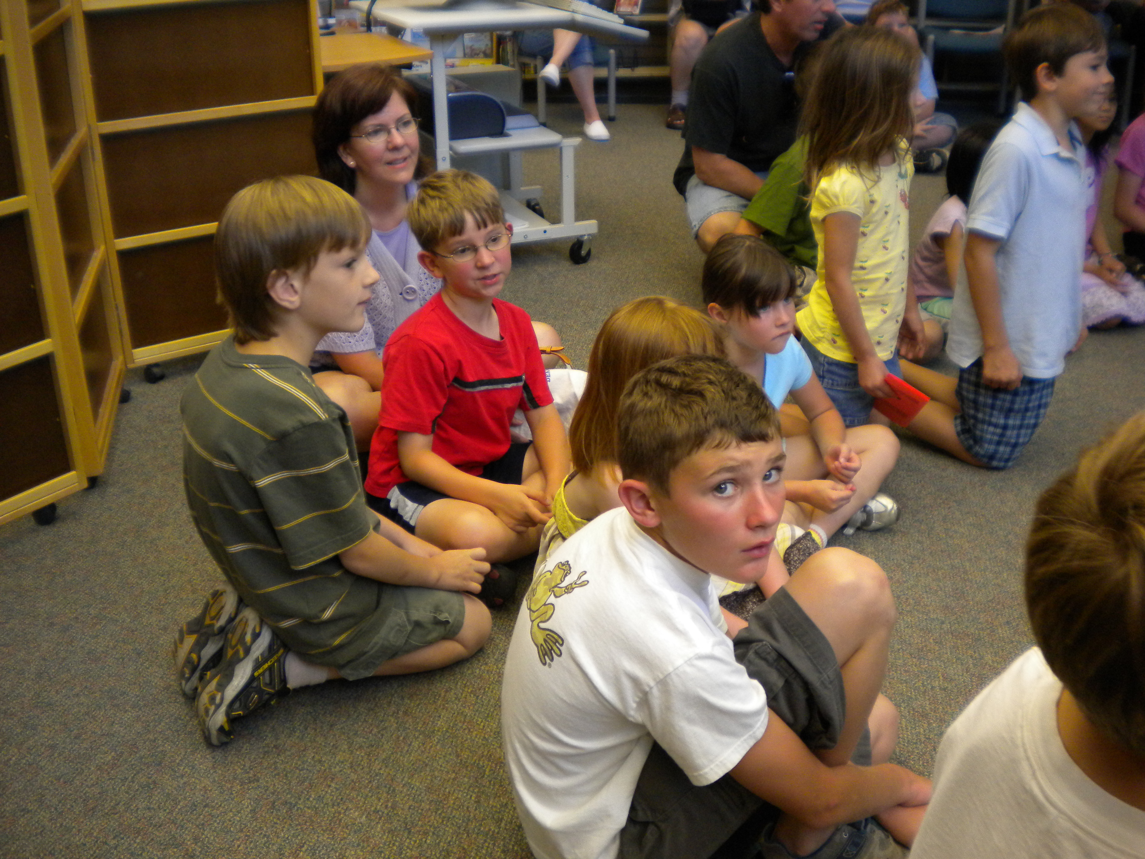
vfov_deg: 40.7
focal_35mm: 35
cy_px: 430
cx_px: 572
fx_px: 1158
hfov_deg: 52.6
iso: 260
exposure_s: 1/64.2
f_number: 3.1
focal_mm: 6.3
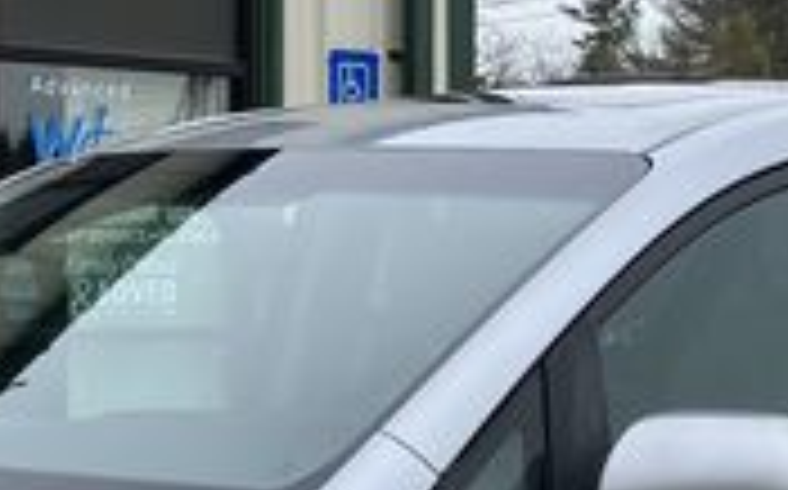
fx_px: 2918
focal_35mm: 136
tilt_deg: -4.3
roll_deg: -0.8
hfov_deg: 15.4
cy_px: 481
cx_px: 464
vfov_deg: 9.6
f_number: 1.8
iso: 32
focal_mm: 3.99
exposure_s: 1/1215
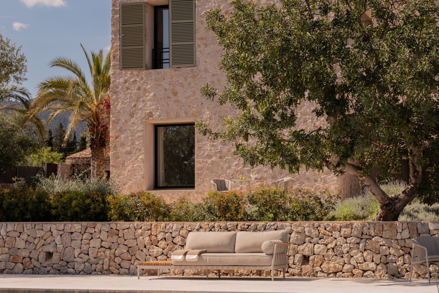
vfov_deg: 17.1
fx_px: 976
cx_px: 247
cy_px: 117
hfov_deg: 25.3
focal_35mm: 80
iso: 200
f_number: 6.3
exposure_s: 1/640
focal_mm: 50
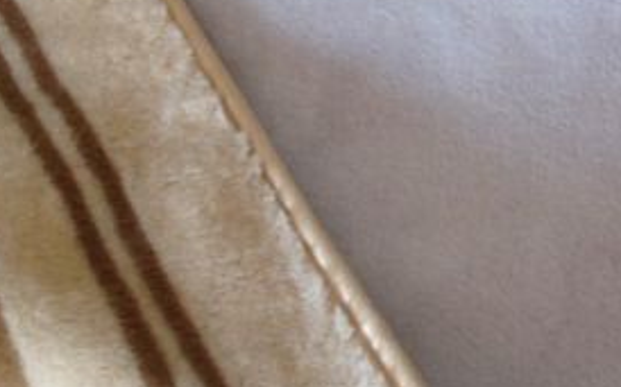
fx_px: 1726
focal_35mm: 102
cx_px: 657
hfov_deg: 19.6
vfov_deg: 12.7
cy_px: 29
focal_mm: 4.12
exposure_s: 1/30
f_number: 2.4
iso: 64
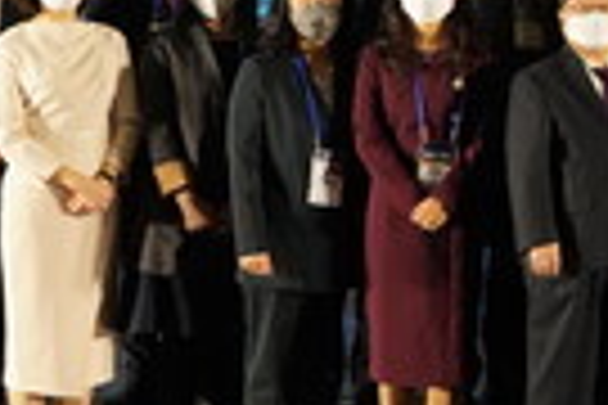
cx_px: 973
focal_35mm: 151
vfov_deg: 9.0
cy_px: -76
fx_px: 2550
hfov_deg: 12.7
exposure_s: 1/125
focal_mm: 34
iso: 3200
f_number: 7.1
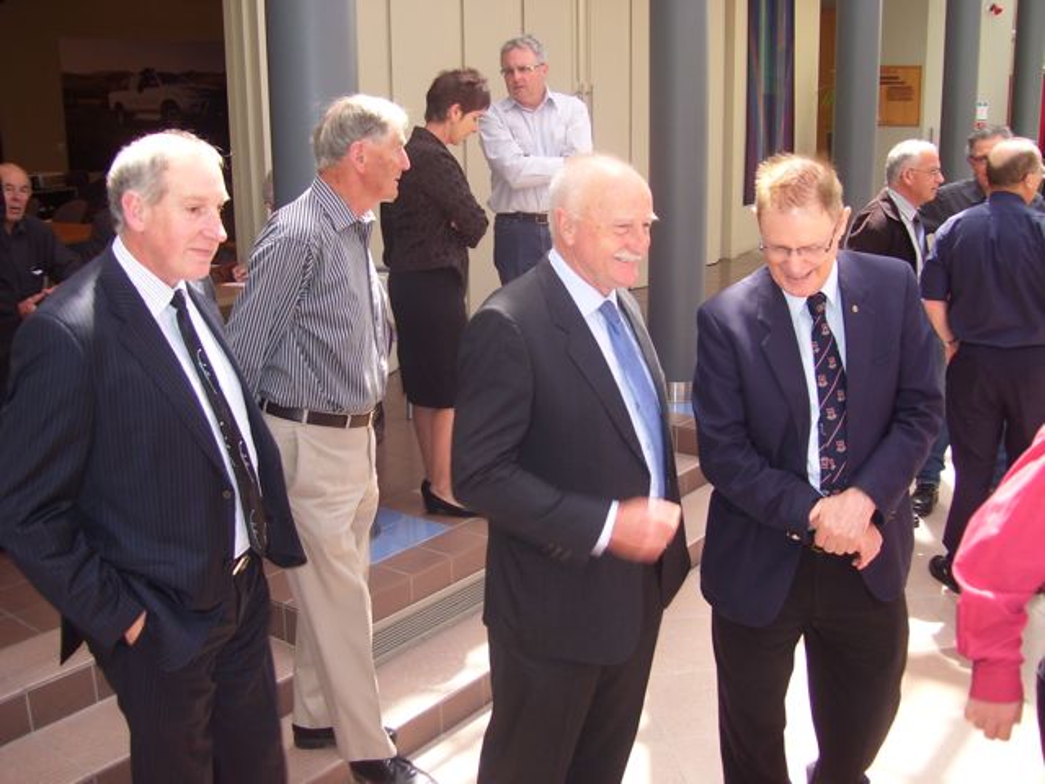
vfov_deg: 39.7
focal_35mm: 36
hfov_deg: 51.4
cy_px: 392
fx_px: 1087
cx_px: 522
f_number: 2.7
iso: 80
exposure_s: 1/60
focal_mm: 6
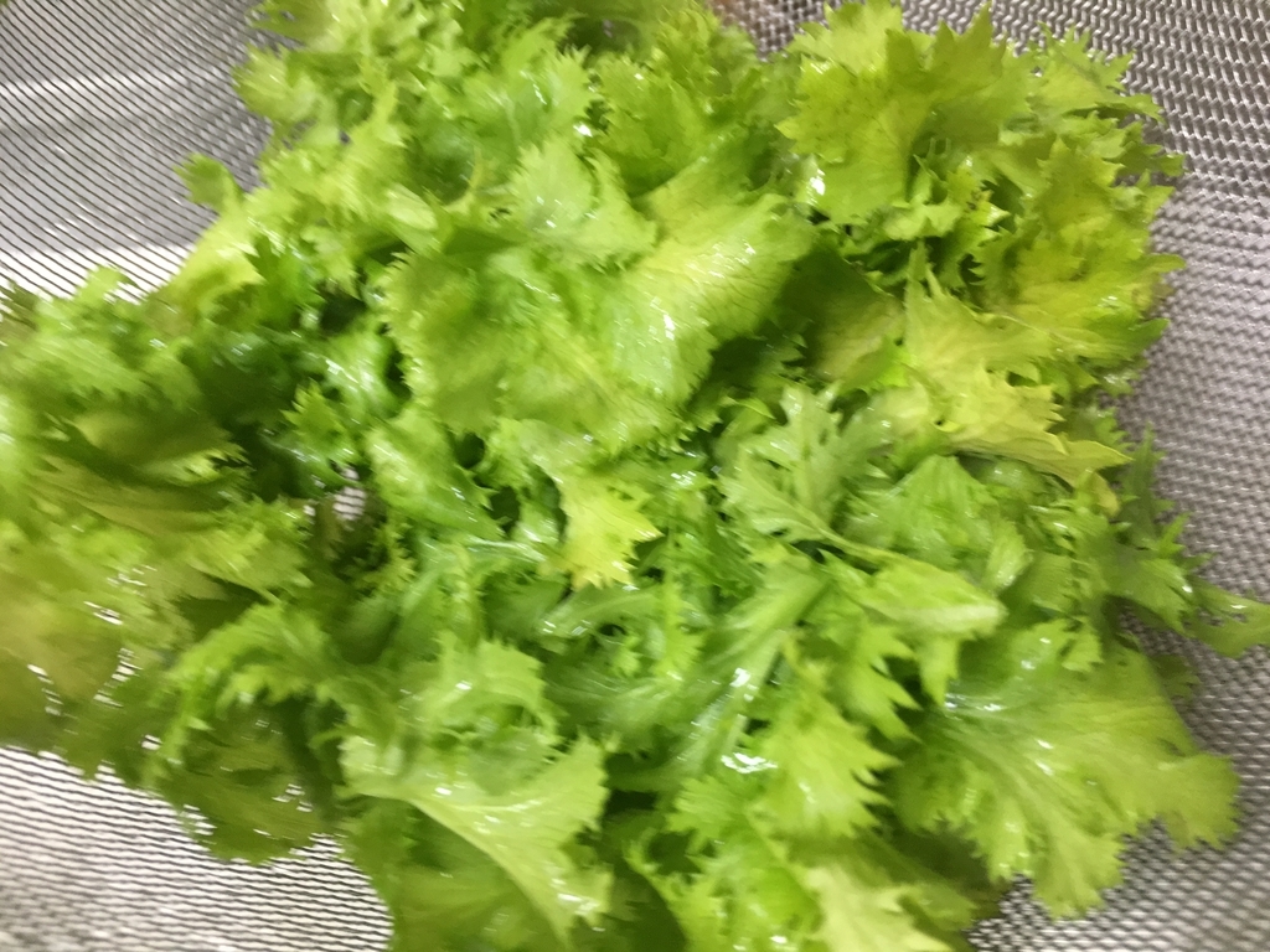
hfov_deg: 61.7
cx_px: 635
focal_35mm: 29
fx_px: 1064
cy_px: 476
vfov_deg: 48.2
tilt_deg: -55.9
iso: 160
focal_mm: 4.15
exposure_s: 1/30
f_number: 2.2
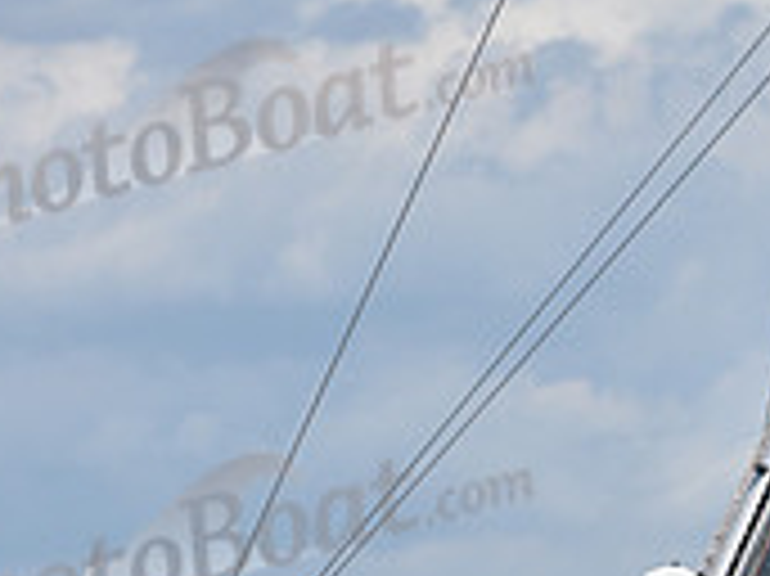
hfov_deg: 3.0
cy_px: 718
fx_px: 14493
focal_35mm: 652
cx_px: 770
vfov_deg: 2.3
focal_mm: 200
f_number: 6.3
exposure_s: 1/1000
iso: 250
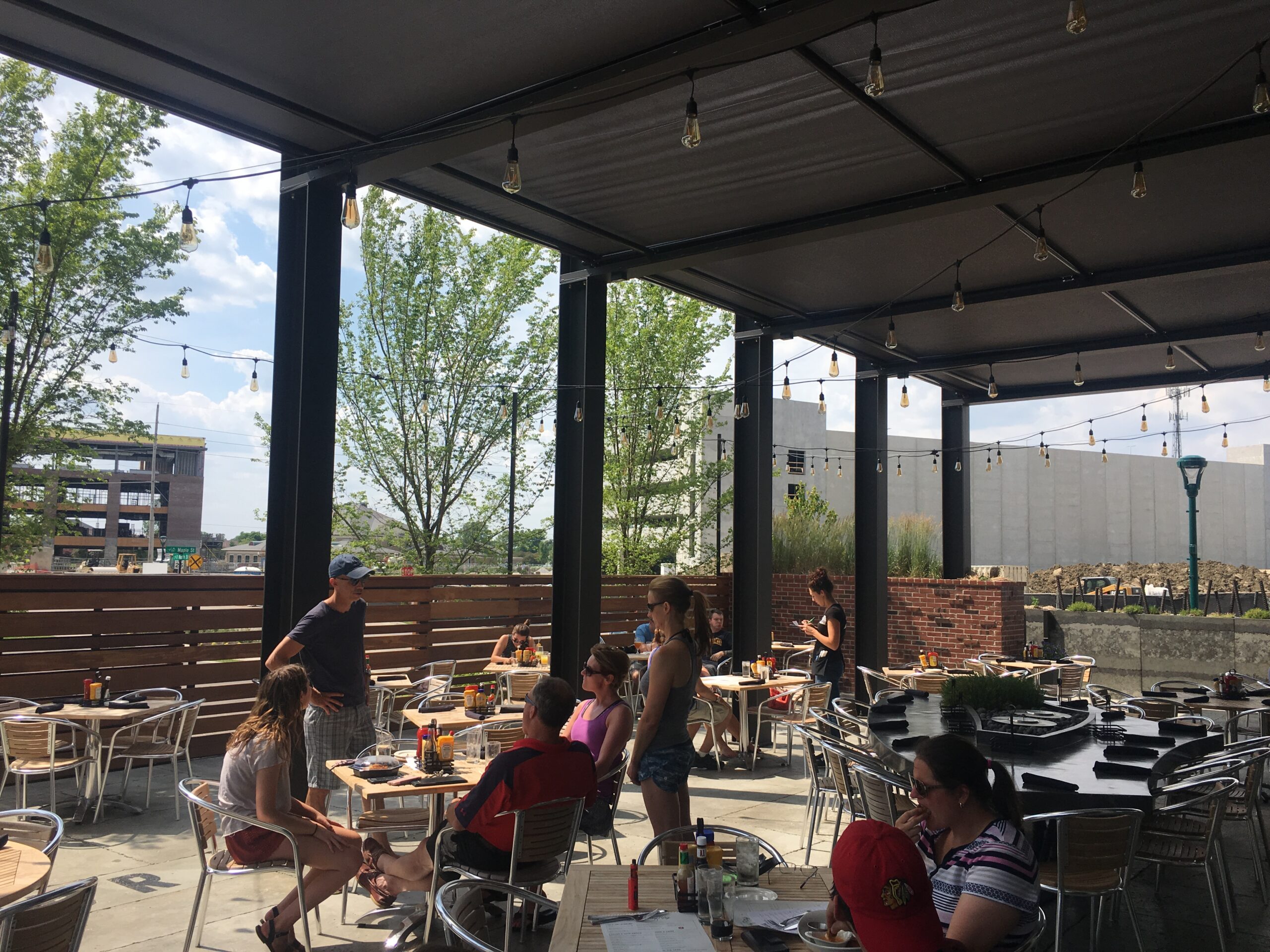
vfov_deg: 48.2
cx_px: 635
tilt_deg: +5.5
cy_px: 476
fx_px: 1064
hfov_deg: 61.7
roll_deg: -0.9
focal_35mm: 29
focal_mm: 4.15
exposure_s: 1/1508
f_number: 2.2
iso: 25
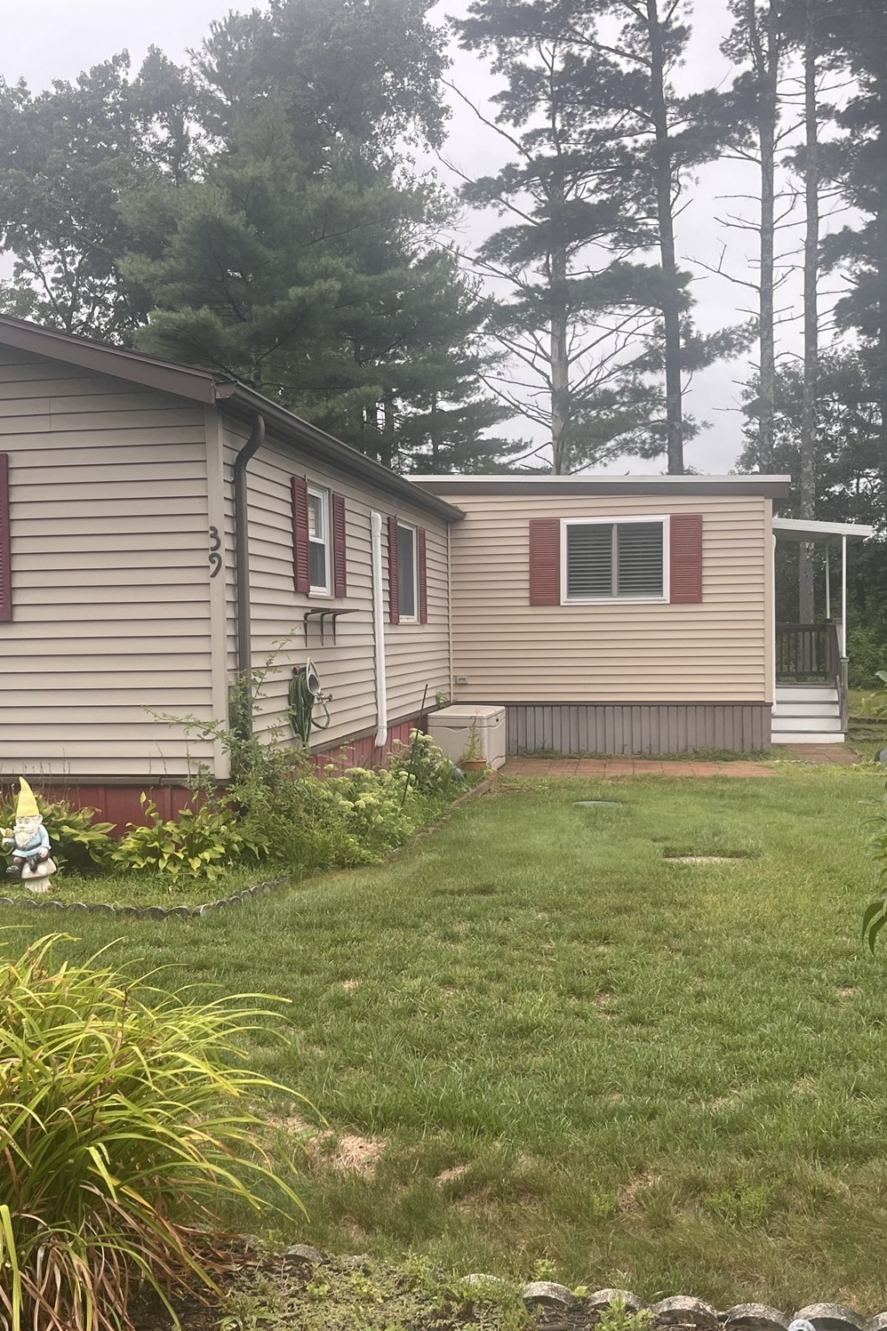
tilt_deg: -1.4
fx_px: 1367
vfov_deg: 51.9
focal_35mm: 37
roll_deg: +1.2
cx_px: 373
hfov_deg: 35.9
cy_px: 674
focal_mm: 5.1
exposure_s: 1/555
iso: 50
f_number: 1.6
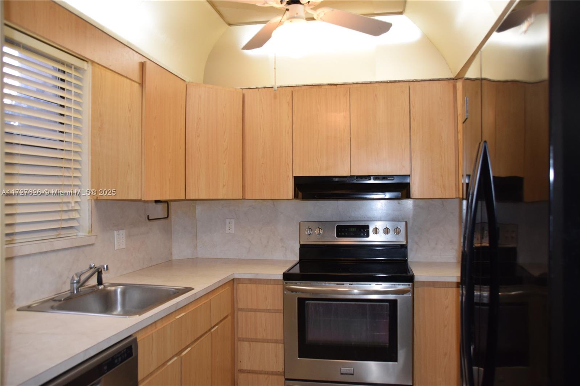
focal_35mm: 27
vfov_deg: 47.9
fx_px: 435
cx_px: 290
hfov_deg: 67.4
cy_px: 193
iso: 800
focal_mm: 18
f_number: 5
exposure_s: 1/100
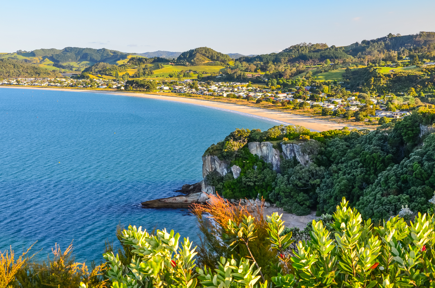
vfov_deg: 26.4
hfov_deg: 39.0
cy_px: 144
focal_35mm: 51
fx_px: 615
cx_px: 218
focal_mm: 34
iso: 360
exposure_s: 1/60
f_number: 9
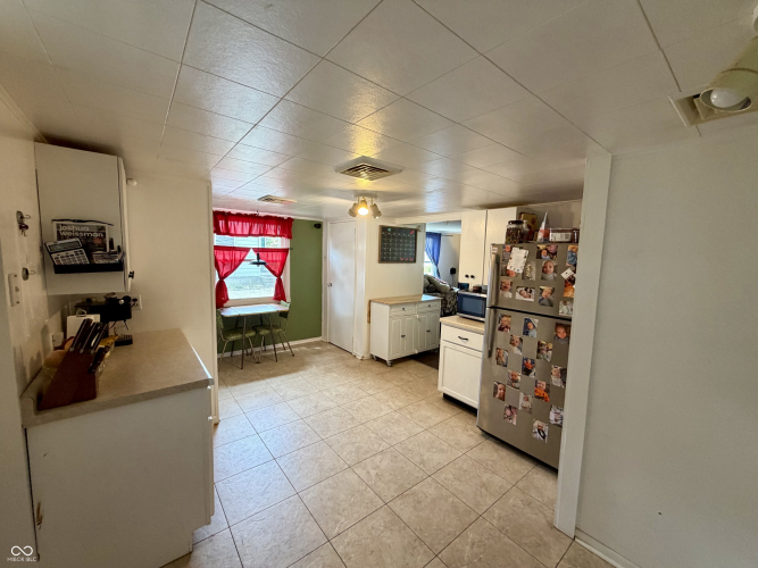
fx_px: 307
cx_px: 379
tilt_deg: -6.0
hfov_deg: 102.1
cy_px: 284
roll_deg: -0.8
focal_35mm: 14
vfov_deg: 85.7
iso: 200
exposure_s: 1/60
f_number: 2.2
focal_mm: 2.22
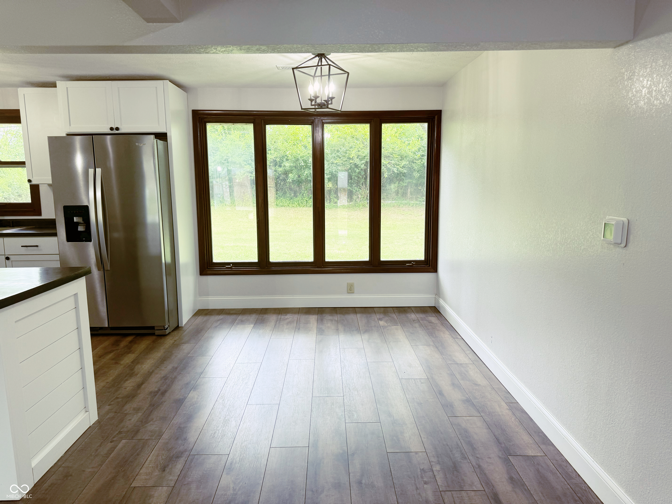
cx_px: 336
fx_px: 466
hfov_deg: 71.6
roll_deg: +0.2
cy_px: 252
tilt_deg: -8.4
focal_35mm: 24
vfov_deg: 56.8
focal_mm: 6.76
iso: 80
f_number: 1.78
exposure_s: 1/120
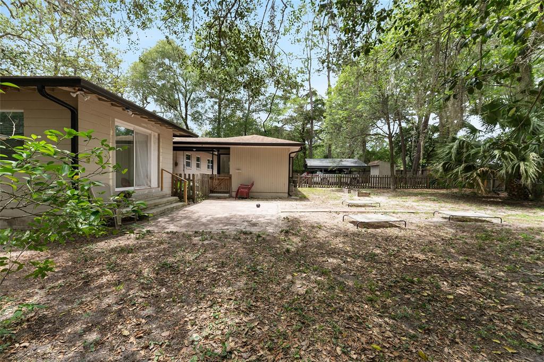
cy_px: 181
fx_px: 211
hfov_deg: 104.3
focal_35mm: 14
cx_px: 272
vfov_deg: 81.2
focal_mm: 14
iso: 400
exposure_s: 1/400
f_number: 7.1
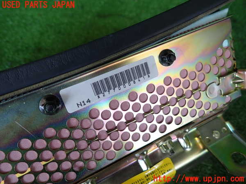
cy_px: 92
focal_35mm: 25
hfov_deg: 69.4
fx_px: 178
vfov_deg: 54.9
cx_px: 123
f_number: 2
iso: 160
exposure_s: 1/125
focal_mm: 4.5
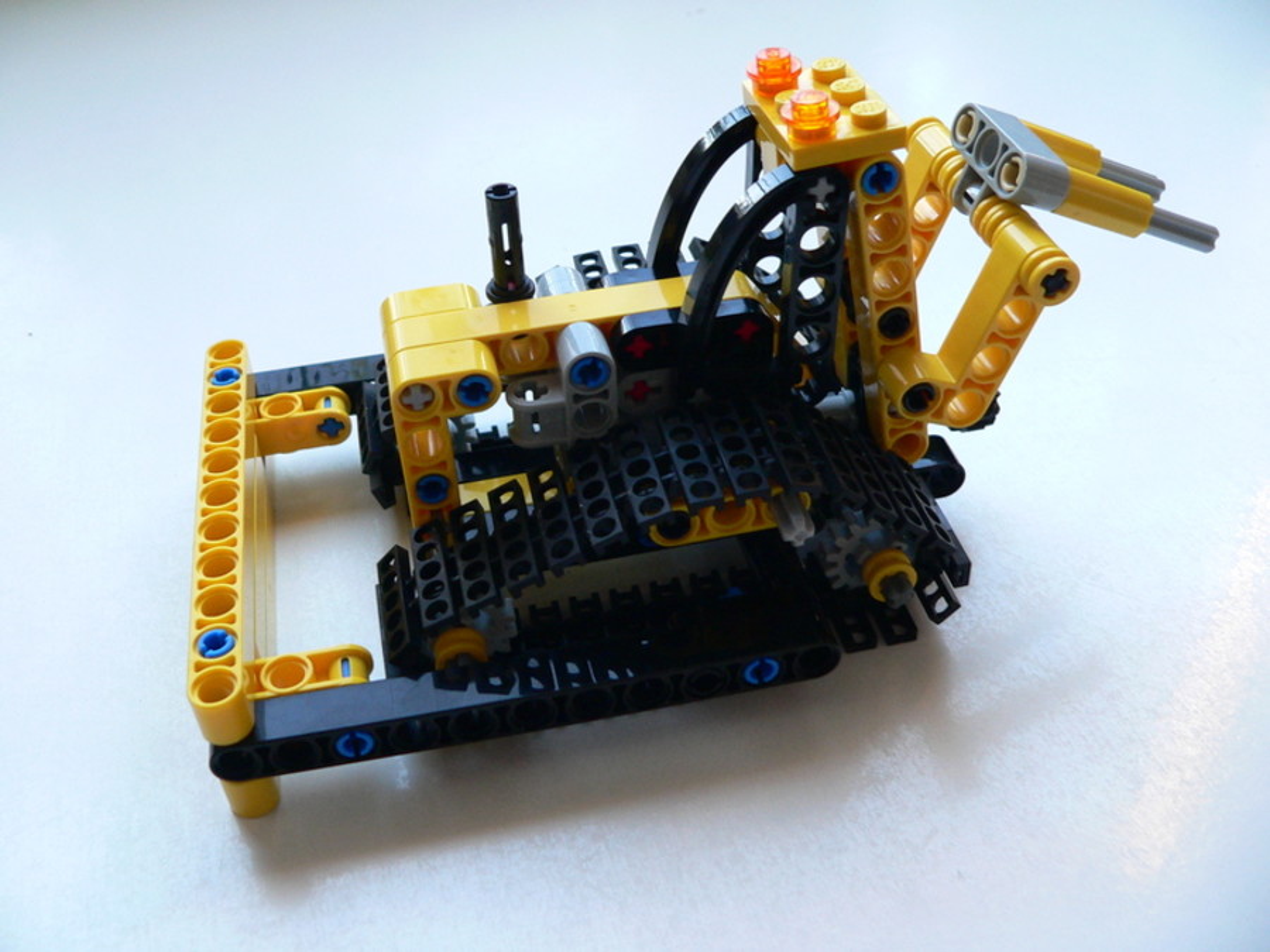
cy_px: 476
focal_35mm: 36
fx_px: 1321
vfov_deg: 39.7
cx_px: 635
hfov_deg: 51.4
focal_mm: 6
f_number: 2.8
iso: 200
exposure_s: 1/15
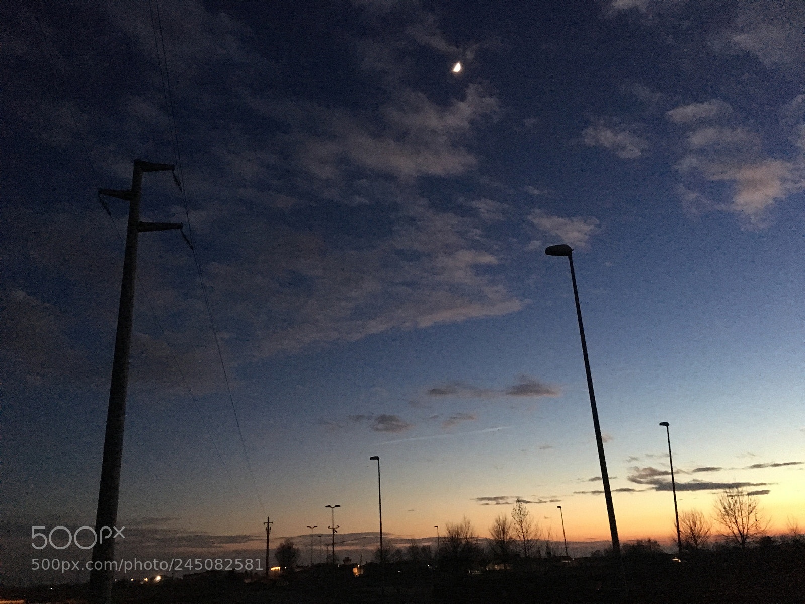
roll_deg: +3.0
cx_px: 402
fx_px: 674
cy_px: 302
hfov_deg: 61.7
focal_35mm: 29
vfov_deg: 48.2
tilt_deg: +21.9
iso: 800
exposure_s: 1/17
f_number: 2.2
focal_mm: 4.15
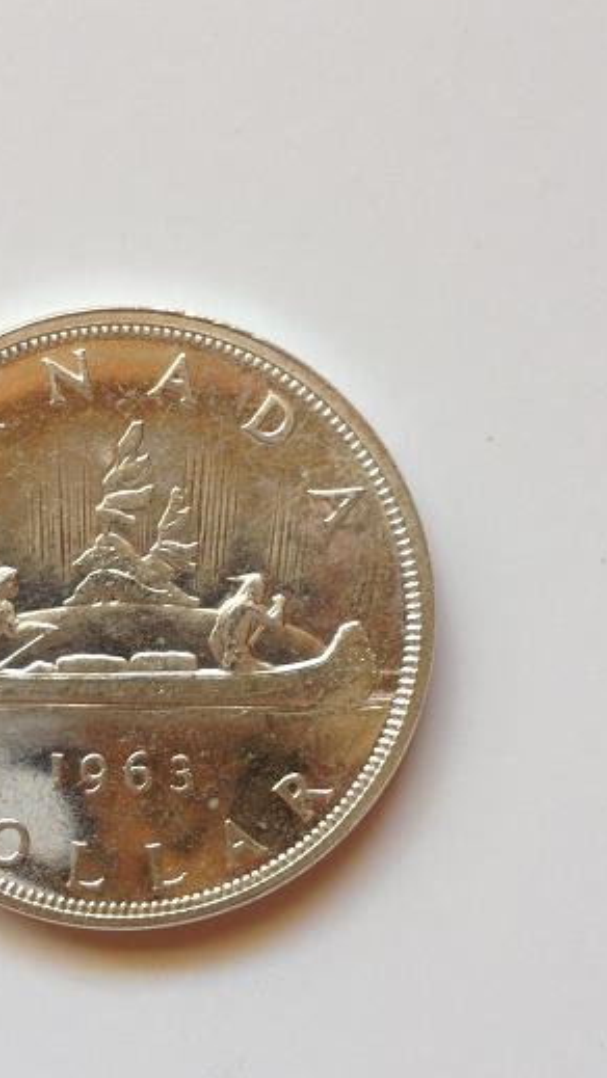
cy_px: 578
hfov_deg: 24.7
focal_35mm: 48
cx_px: 162
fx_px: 1373
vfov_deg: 42.9
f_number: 2.4
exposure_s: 1/30
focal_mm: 4.28
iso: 50
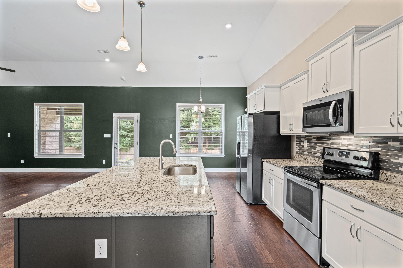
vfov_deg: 73.8
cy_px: 134
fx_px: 179
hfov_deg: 96.7
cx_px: 202
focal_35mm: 16
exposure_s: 1/2
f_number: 9.5
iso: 800
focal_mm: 16
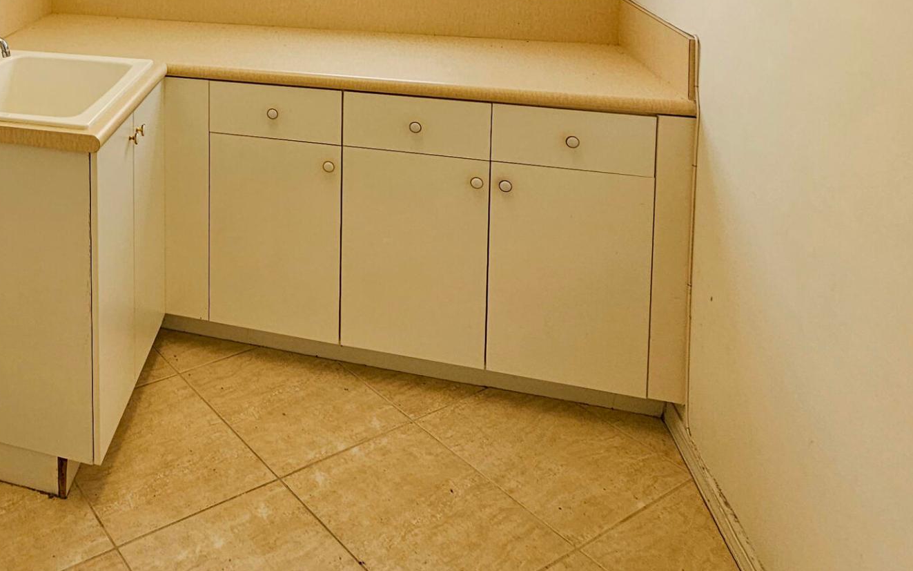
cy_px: -90
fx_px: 746
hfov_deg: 54.6
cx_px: 89
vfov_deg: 34.6
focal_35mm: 30
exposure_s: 1/60
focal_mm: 2.2
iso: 50
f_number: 2.2
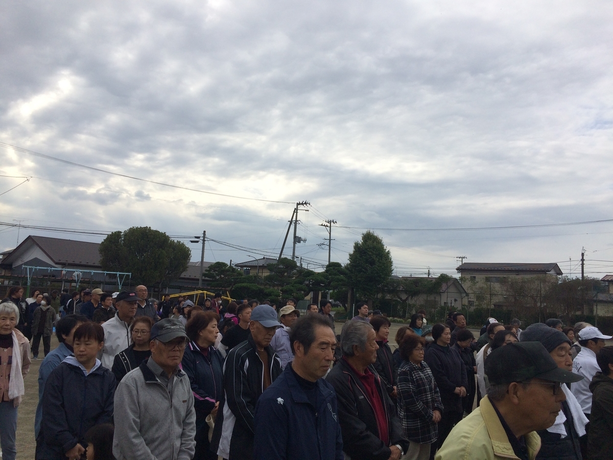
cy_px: 230
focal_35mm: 29
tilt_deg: +5.4
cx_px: 306
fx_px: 514
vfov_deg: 48.2
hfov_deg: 61.7
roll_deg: -2.8
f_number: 2.2
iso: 32
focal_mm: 4.15
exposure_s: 1/3165
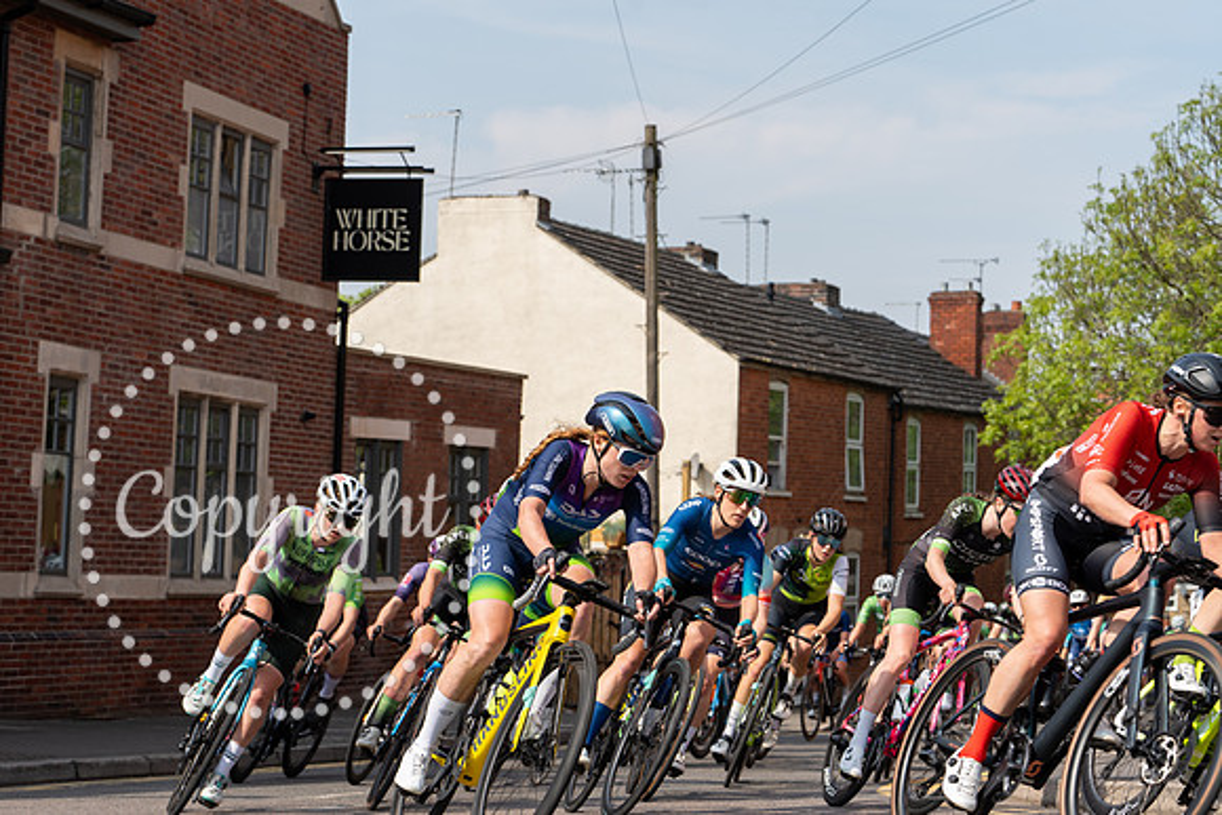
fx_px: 2648
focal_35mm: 78
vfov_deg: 17.5
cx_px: 611
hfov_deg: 26.0
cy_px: 408
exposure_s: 1/640
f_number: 5.6
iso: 200
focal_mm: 78
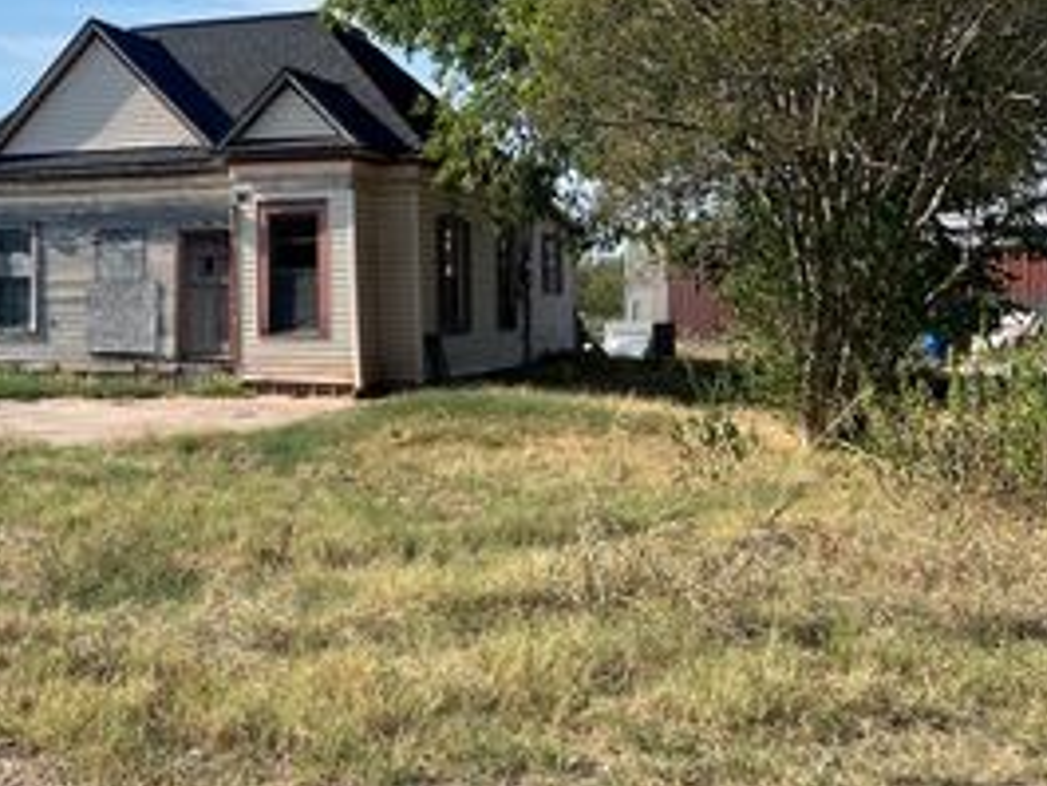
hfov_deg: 36.9
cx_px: 142
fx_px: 1483
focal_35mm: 49
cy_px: 203
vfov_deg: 29.3
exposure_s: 1/4831
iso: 50
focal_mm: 5.7
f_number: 1.5
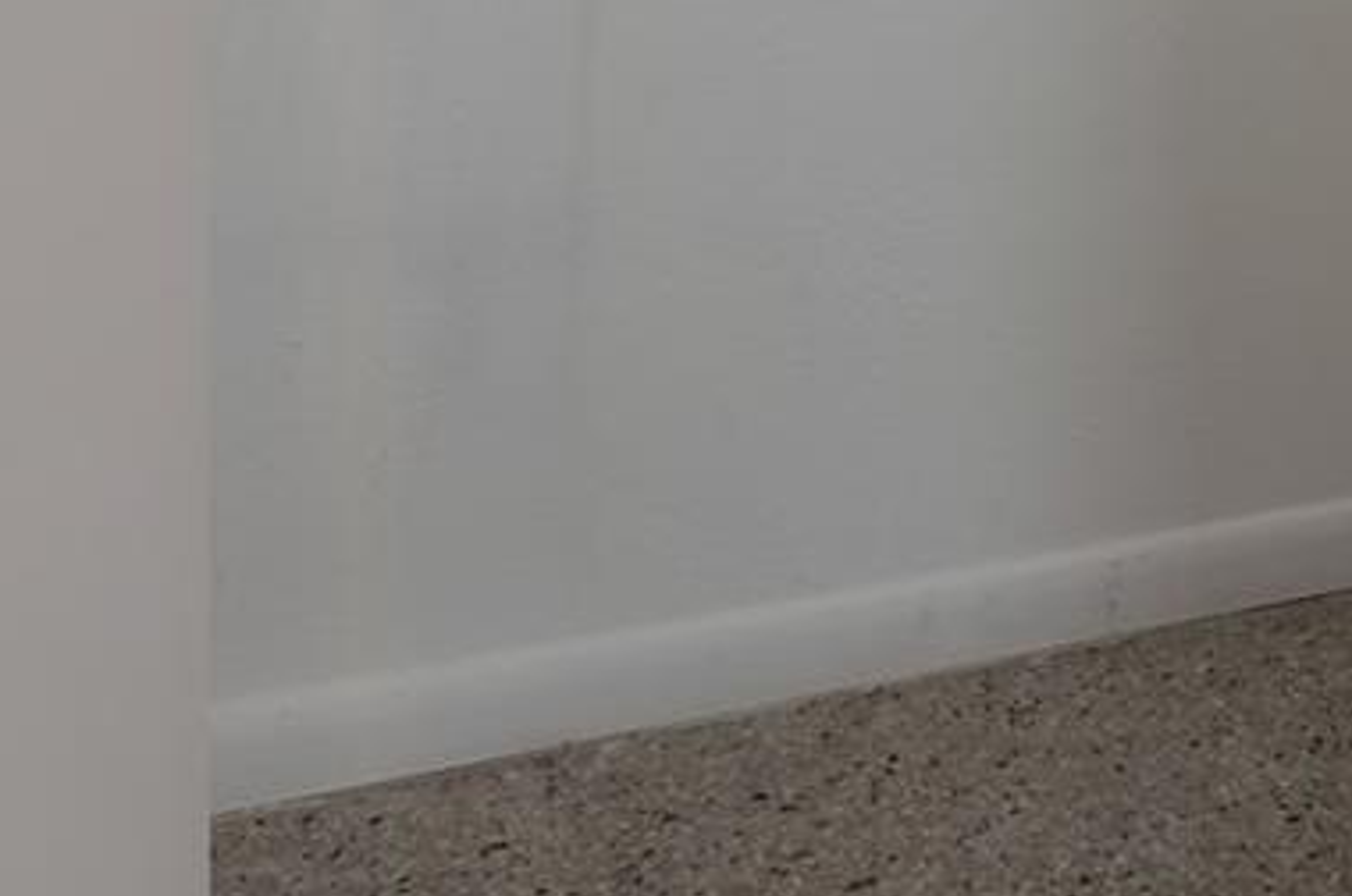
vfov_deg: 20.3
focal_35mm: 59
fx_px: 2212
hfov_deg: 31.4
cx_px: 1356
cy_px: -372
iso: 320
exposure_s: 1/13
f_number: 9
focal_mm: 14
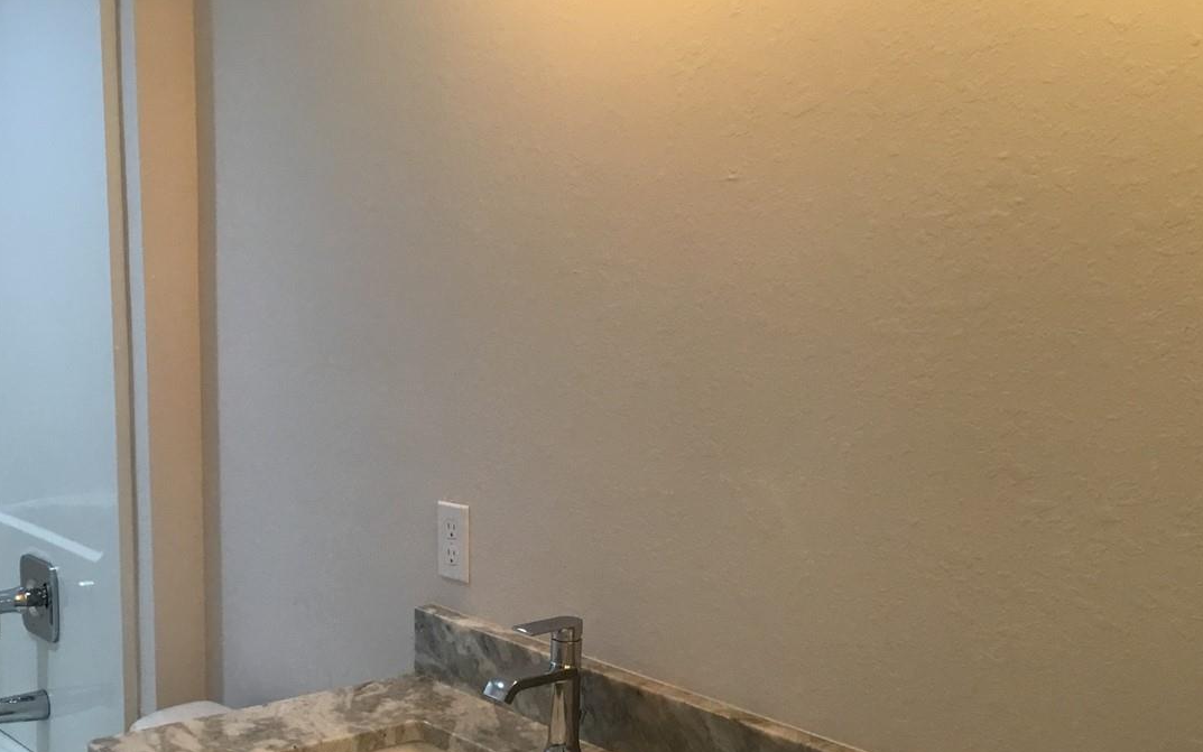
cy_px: 560
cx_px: 370
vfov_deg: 26.0
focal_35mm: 49
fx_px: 1607
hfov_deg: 40.4
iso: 32
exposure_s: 1/30
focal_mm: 3.3
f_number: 2.4
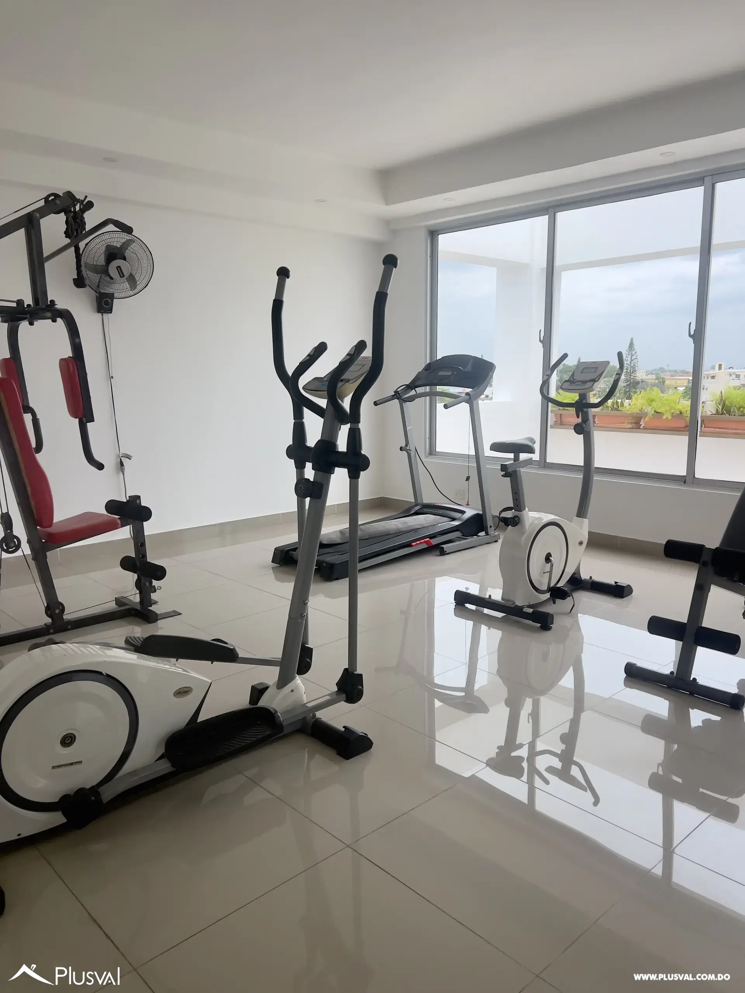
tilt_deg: -10.9
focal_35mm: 26
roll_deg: +0.8
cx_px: 372
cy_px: 496
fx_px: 746
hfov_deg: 53.1
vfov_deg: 67.3
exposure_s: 1/840
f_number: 1.5
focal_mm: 5.7
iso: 50
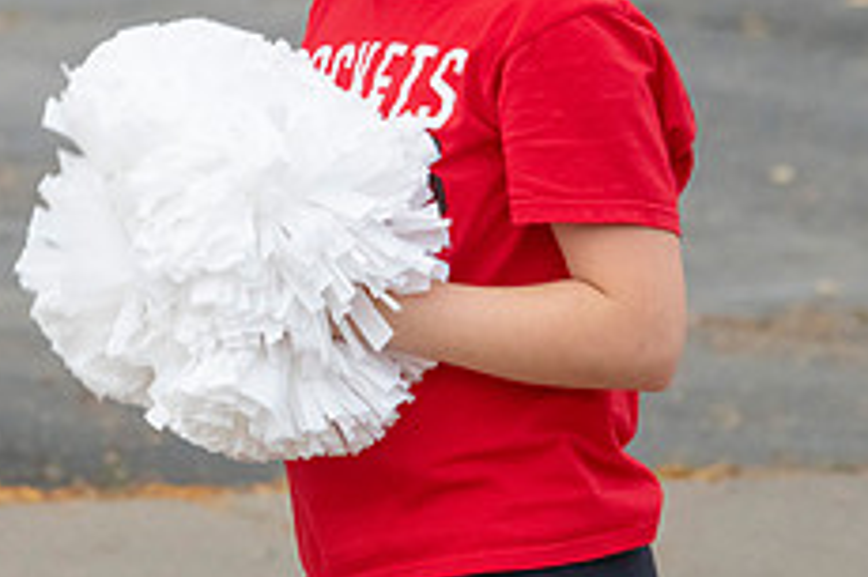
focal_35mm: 631
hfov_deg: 3.3
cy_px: 138
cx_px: 98
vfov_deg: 2.2
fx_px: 15203
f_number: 11
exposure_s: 1/640
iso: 3200
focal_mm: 250
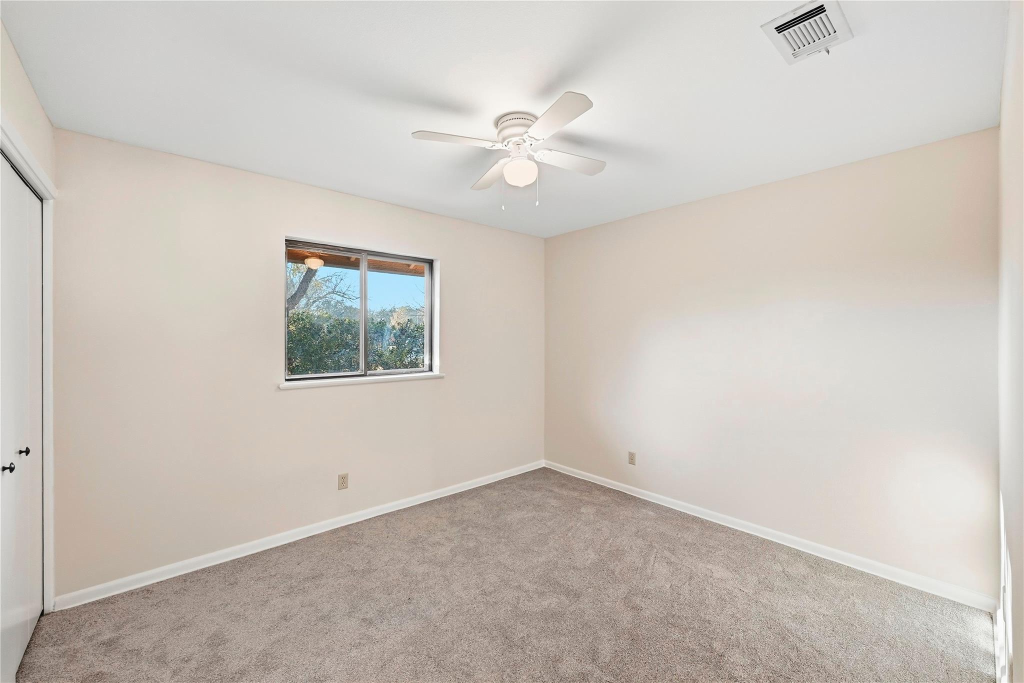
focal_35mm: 14
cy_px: 342
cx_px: 512
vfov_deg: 81.2
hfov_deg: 104.2
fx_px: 398
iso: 400
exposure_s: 1/80
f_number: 10
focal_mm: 14
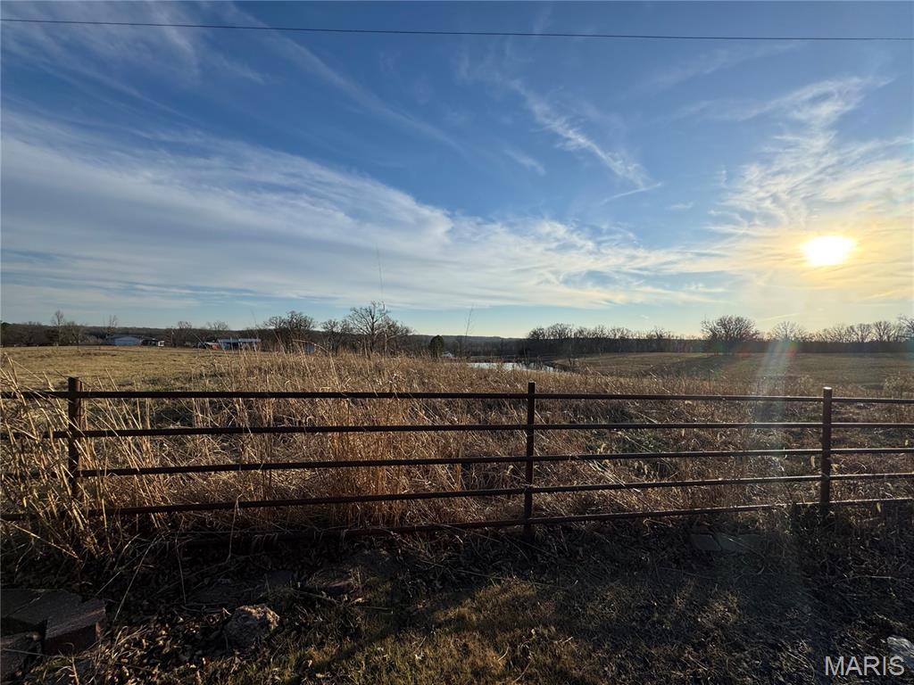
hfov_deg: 102.1
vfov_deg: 85.7
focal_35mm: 14
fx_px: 370
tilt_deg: +0.5
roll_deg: -1.5
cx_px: 457
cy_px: 342
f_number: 2.2
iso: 50
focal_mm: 2.22
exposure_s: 1/2770
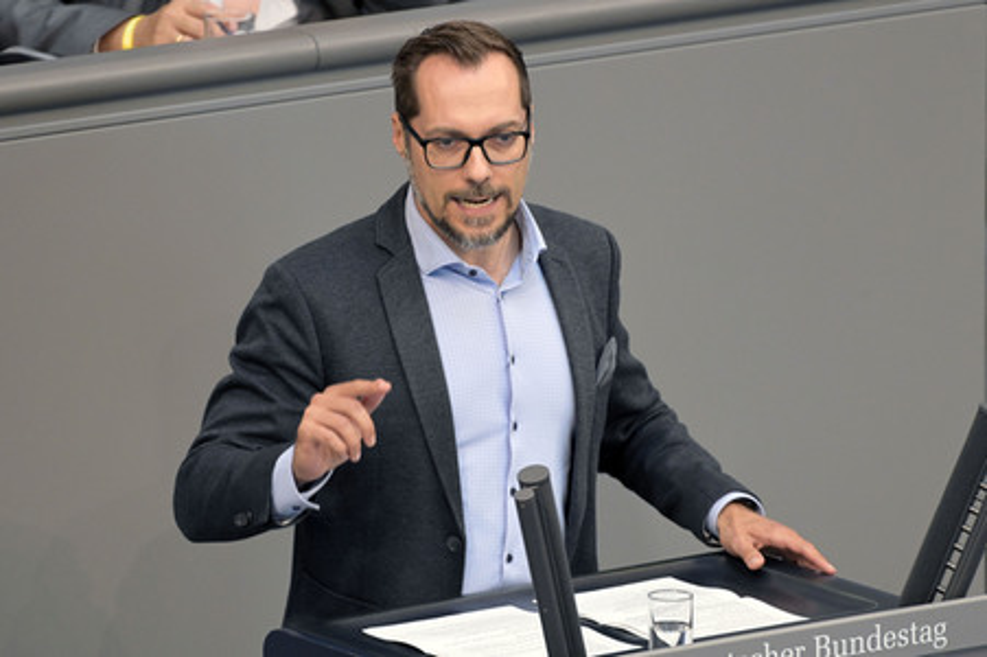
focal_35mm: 410
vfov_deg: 3.3
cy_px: 328
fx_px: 11232
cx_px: 494
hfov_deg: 5.0
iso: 8000
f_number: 5.6
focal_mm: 410
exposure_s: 1/320
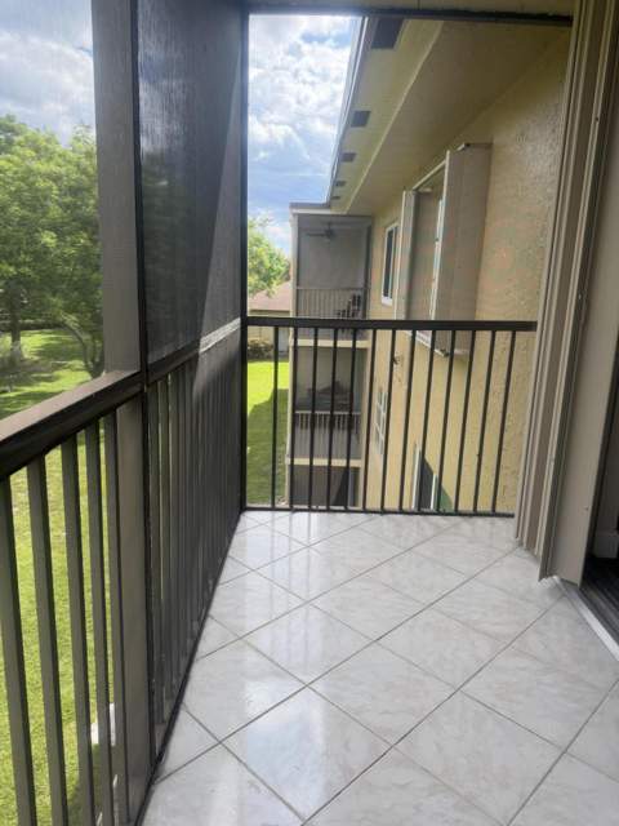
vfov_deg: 71.6
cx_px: 310
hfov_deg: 56.8
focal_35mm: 24
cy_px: 413
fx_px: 572
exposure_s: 1/1192
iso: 100
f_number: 1.78
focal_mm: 6.76
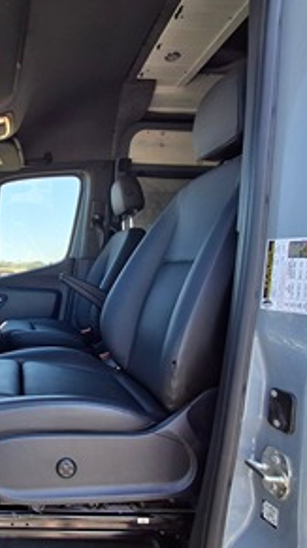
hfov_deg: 43.2
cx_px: 26
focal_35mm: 24
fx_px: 348
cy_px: 281
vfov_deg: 76.4
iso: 40
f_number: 2.2
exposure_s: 1/268
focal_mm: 1.64
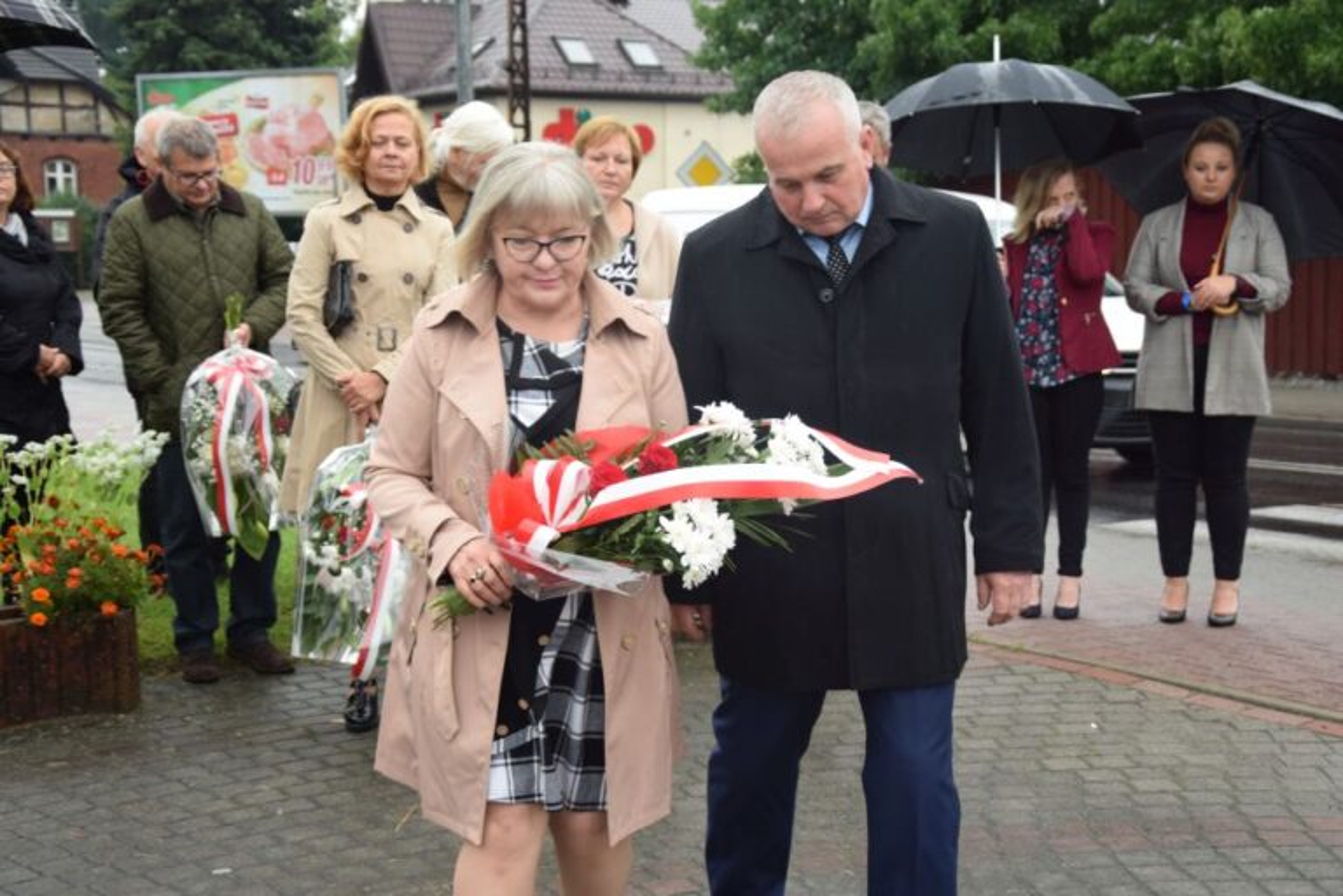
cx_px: 672
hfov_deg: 33.4
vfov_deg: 22.6
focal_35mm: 60
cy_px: 448
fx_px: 2238
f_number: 5
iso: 400
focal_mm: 40
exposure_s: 1/100
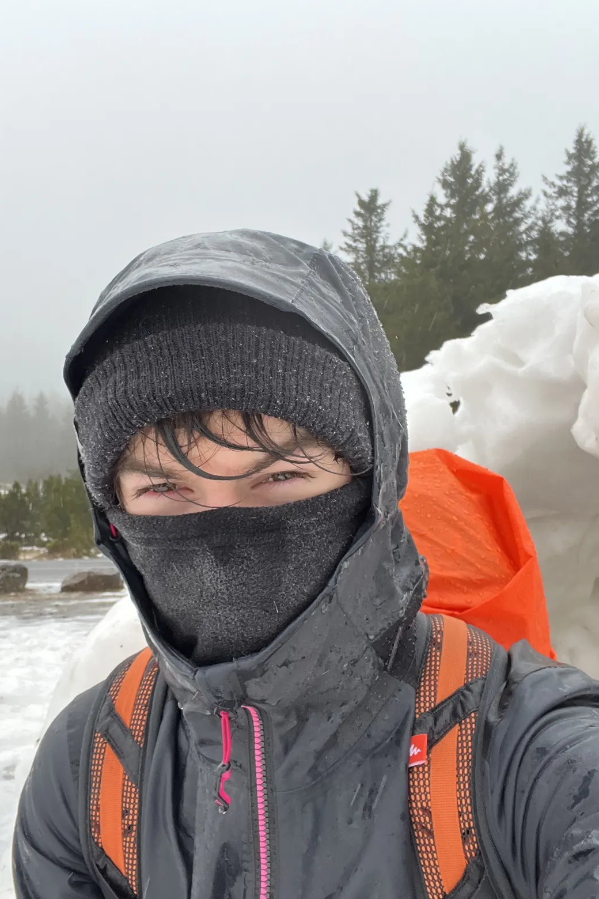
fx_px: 799
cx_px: 257
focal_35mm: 32
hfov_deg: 41.0
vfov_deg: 58.7
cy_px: 443
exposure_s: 1/121
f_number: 2.2
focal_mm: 2.71
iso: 80
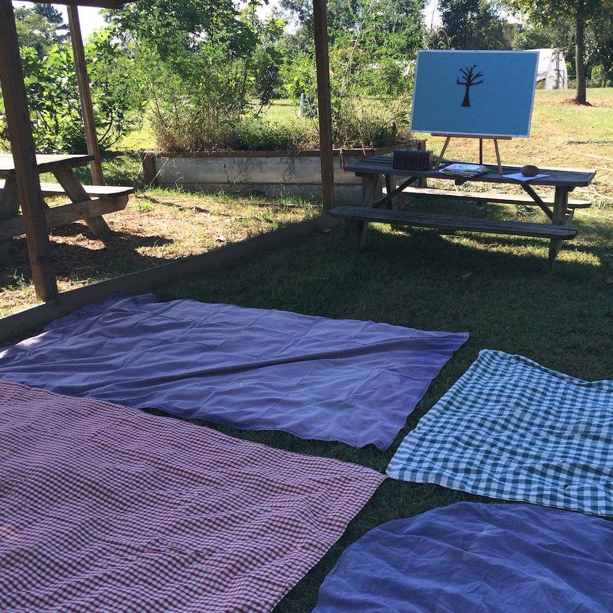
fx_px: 701
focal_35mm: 35
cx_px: 354
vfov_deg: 47.2
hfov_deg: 47.1
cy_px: 306
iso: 32
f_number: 2.2
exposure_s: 1/595
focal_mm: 4.15
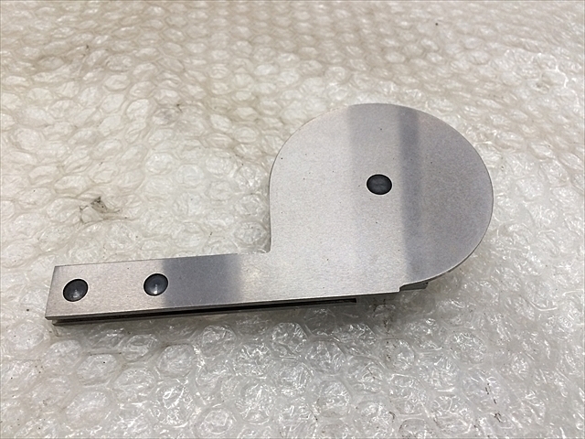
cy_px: 220
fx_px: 490
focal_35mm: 29
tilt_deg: -52.0
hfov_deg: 61.7
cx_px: 292
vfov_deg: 48.2
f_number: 2.2
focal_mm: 4.15
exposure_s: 1/30
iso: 32
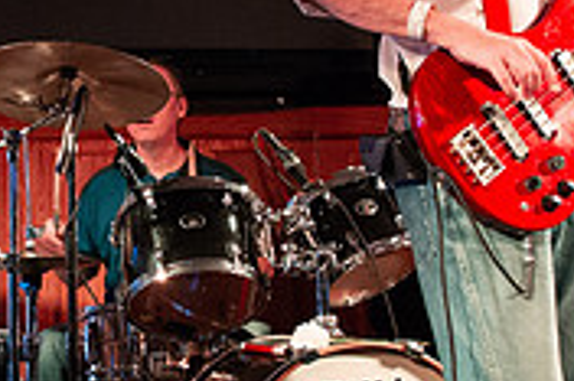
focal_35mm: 79
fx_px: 1258
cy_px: 156
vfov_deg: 17.2
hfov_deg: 24.8
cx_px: 39
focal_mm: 24
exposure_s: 1/40
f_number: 6.3
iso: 6400
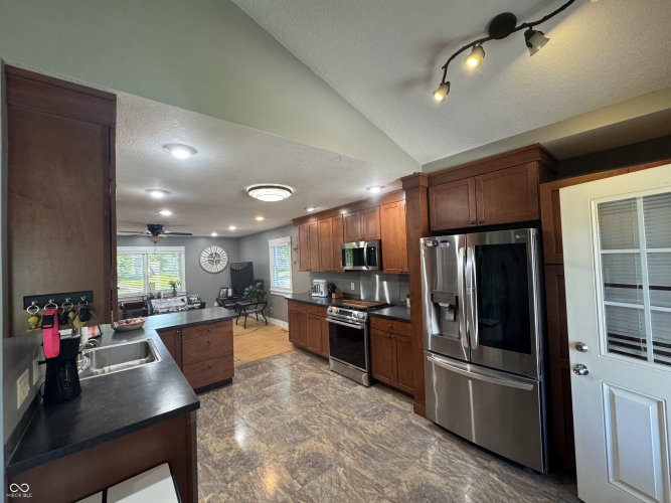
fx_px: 271
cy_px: 252
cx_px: 336
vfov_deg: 85.7
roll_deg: +2.2
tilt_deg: +1.6
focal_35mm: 14
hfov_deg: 102.1
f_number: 2.2
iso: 320
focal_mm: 2.22
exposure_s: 1/120
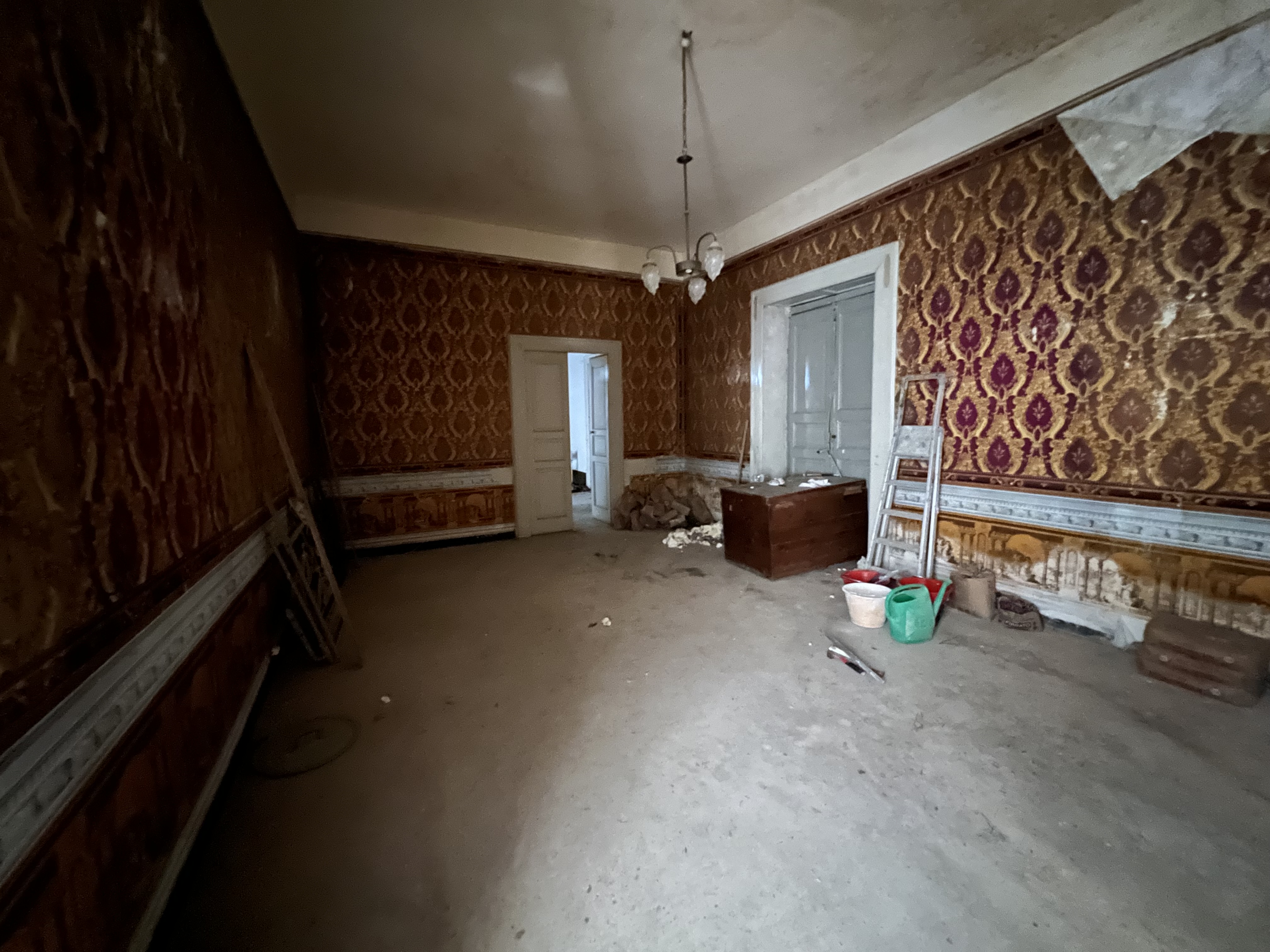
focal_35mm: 13
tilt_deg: -6.8
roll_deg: +1.2
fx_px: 477
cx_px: 635
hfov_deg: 106.2
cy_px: 476
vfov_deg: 89.9
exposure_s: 1/4
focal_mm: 1.57
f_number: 1.8
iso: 1600
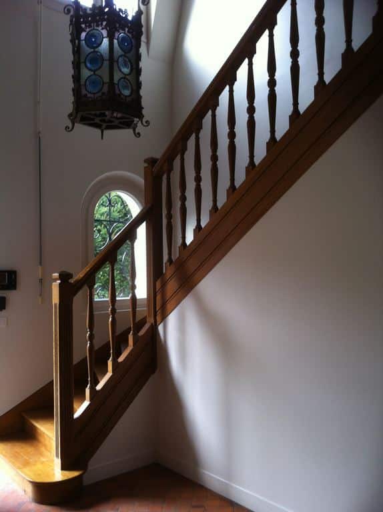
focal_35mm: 35
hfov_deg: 40.6
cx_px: 192
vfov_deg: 52.7
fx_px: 517
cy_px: 256
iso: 100
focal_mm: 3.85
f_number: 2.8
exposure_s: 1/15
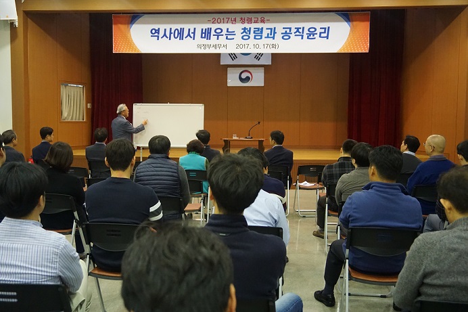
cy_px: 156
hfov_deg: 55.1
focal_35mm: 34
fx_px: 448
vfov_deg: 38.3
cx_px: 234
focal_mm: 23
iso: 3200
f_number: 4.5
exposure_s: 1/160
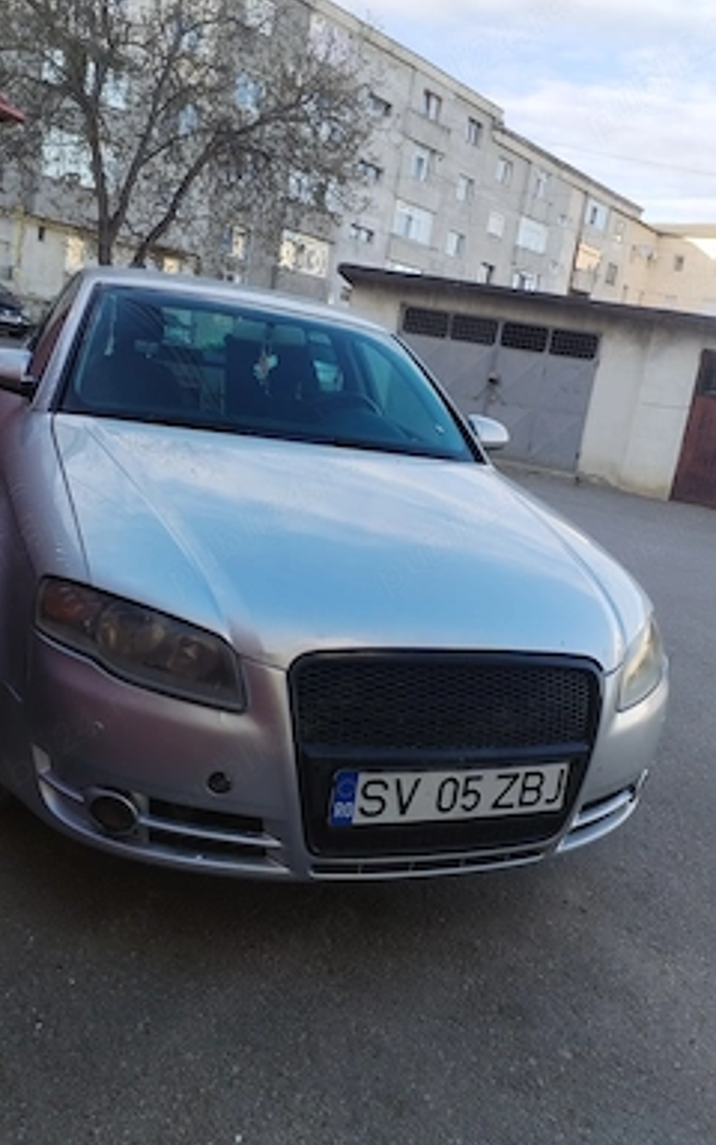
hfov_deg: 39.4
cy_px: 570
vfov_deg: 59.7
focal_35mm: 32
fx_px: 999
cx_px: 367
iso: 100
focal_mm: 4.75
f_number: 1.8
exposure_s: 1/370
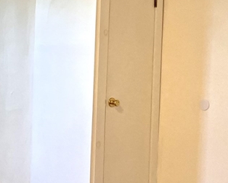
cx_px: -70
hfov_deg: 19.7
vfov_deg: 17.3
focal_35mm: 89
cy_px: 70
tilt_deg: -1.0
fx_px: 601
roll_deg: -1.2
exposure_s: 1/120
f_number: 1.8
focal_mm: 3.99
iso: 80
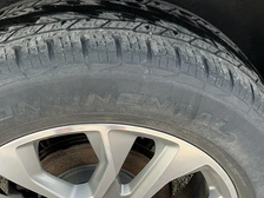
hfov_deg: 38.1
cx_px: 111
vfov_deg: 28.1
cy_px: 174
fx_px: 381
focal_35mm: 50
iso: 16
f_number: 1.8
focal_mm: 3
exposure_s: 1/133
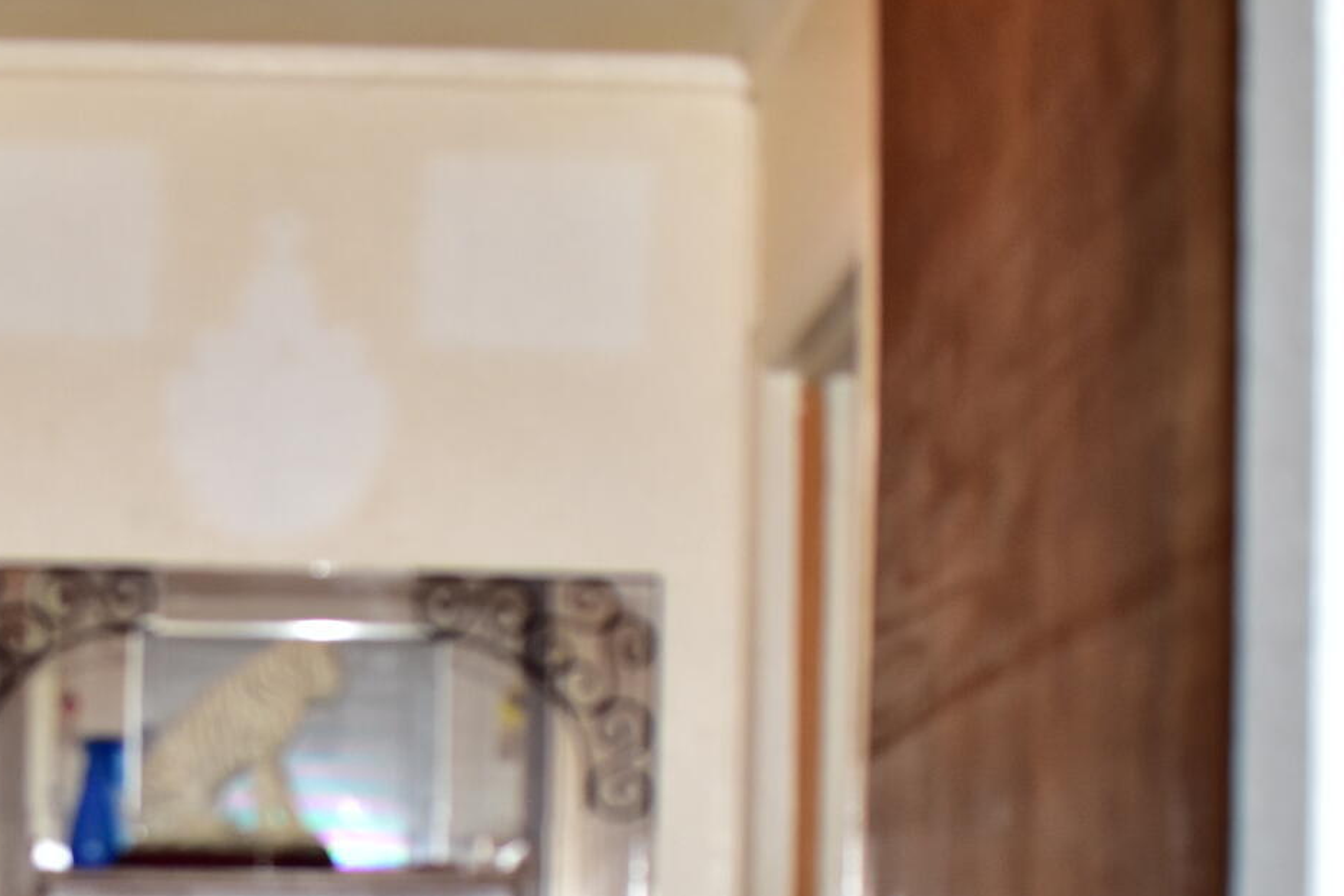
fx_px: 3248
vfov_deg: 15.2
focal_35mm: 87
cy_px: 1056
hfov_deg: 23.0
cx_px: 230
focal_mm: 18
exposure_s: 1/160
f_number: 3.5
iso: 400
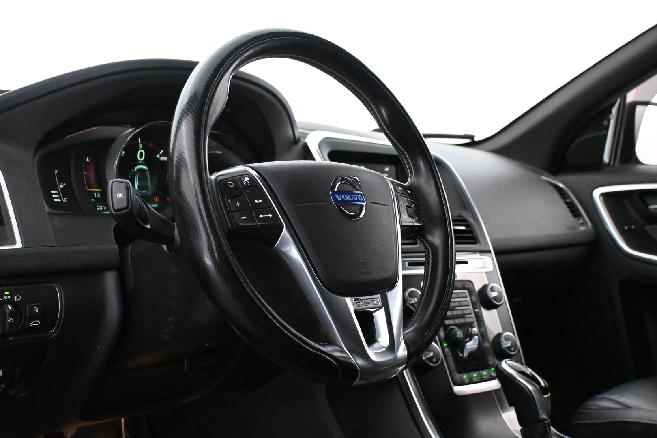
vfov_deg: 32.4
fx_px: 753
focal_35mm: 41
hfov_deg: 47.2
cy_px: 219
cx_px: 328
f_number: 4.5
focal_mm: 27.5
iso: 9000
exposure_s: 1/60
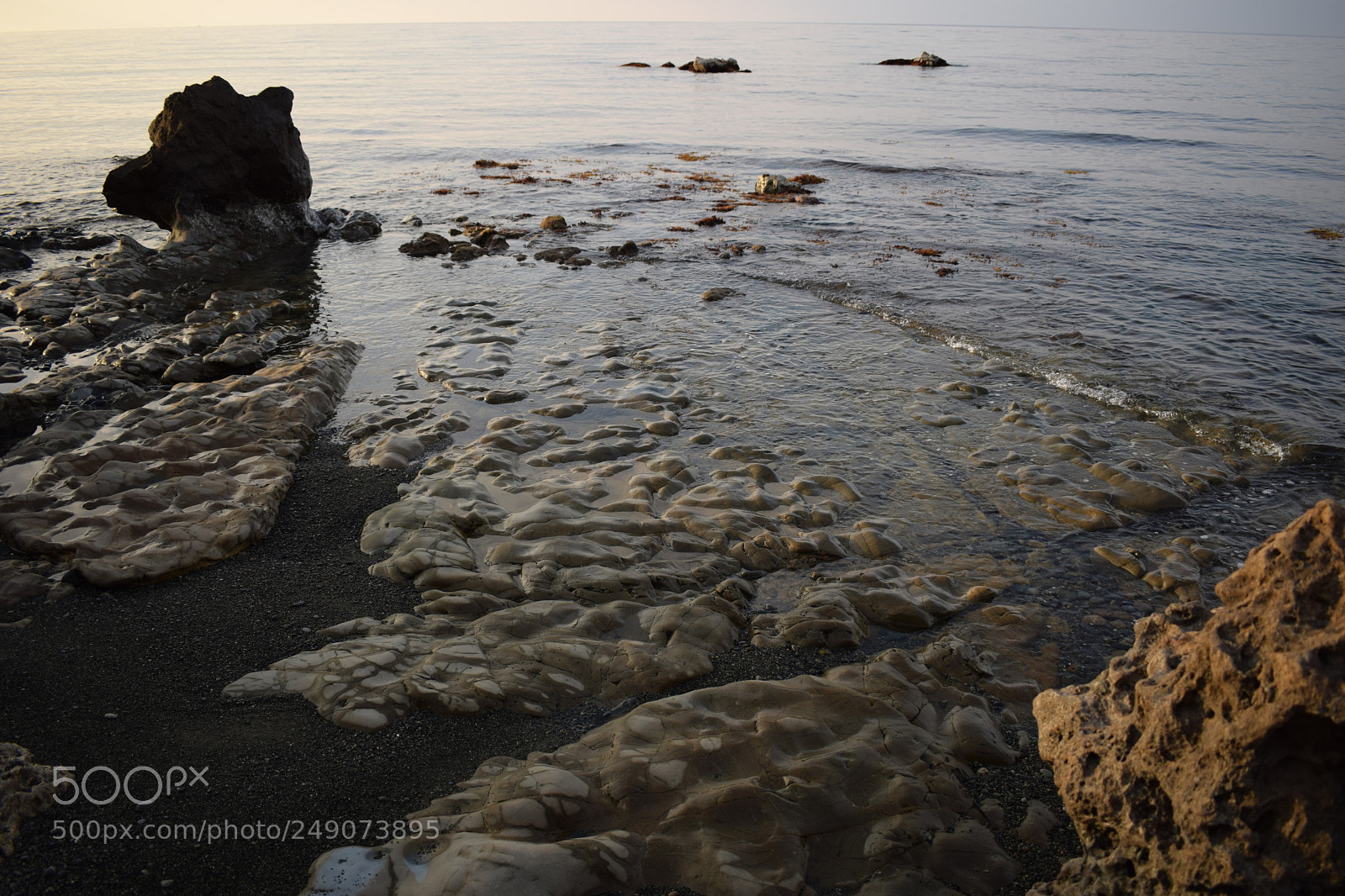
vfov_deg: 43.6
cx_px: 672
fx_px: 1121
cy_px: 448
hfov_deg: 61.9
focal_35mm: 30
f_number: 4.5
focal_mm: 20
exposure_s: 1/320
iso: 100
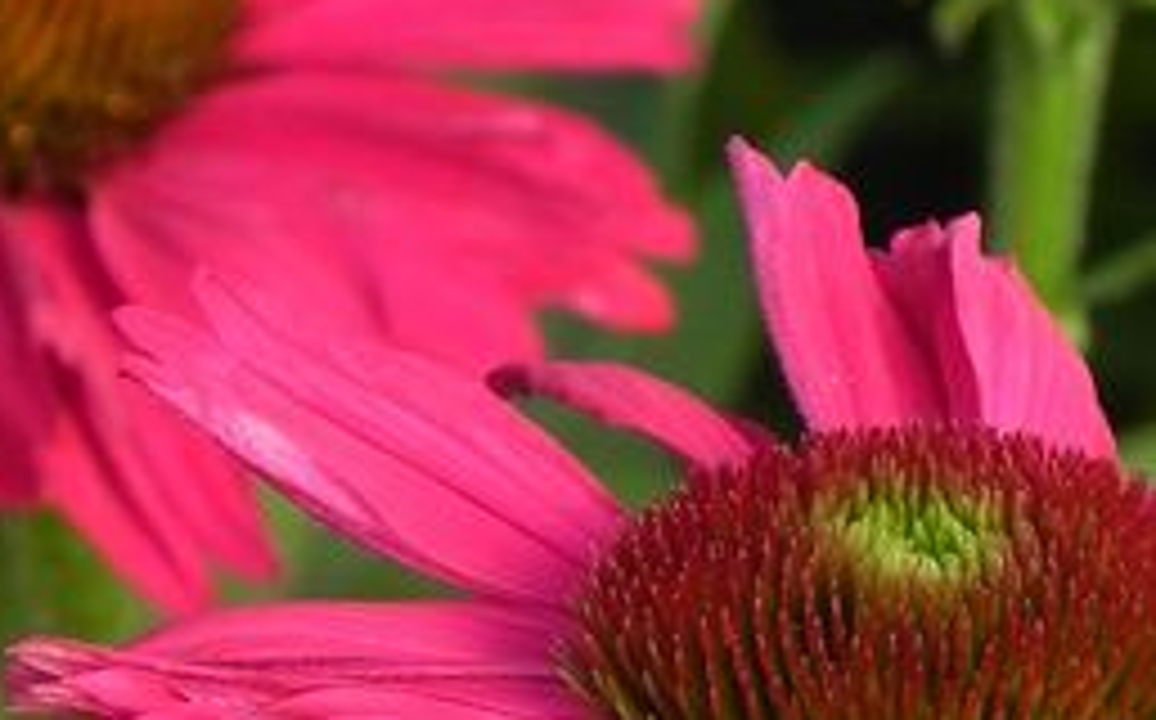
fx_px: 25680
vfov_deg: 1.6
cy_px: -122
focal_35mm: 816
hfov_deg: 2.6
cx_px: 526
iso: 160
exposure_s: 1/320
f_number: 5
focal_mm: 44
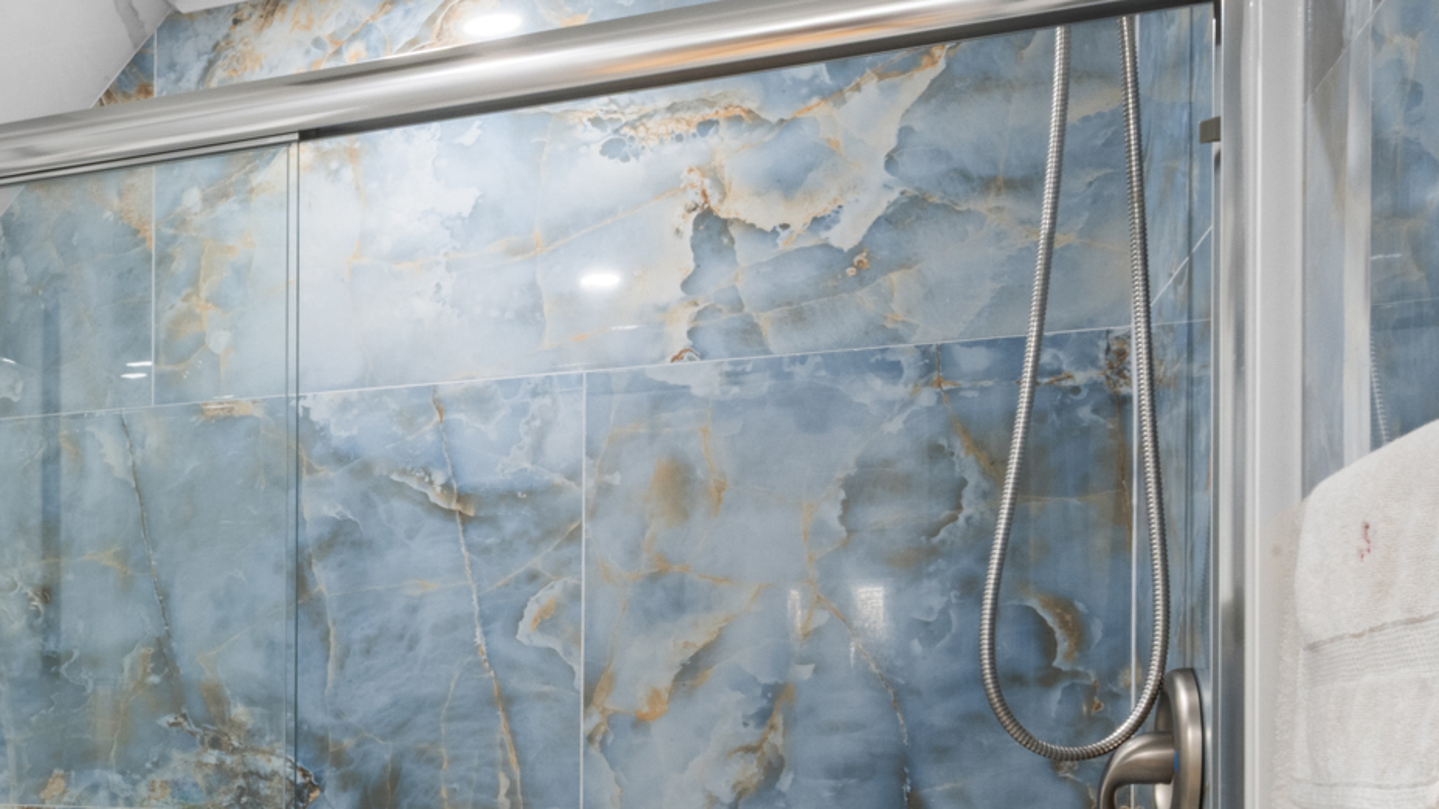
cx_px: -222
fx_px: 1832
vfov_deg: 24.2
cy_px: 732
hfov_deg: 35.3
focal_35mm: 48
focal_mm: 17
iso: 320
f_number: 22
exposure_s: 2.5
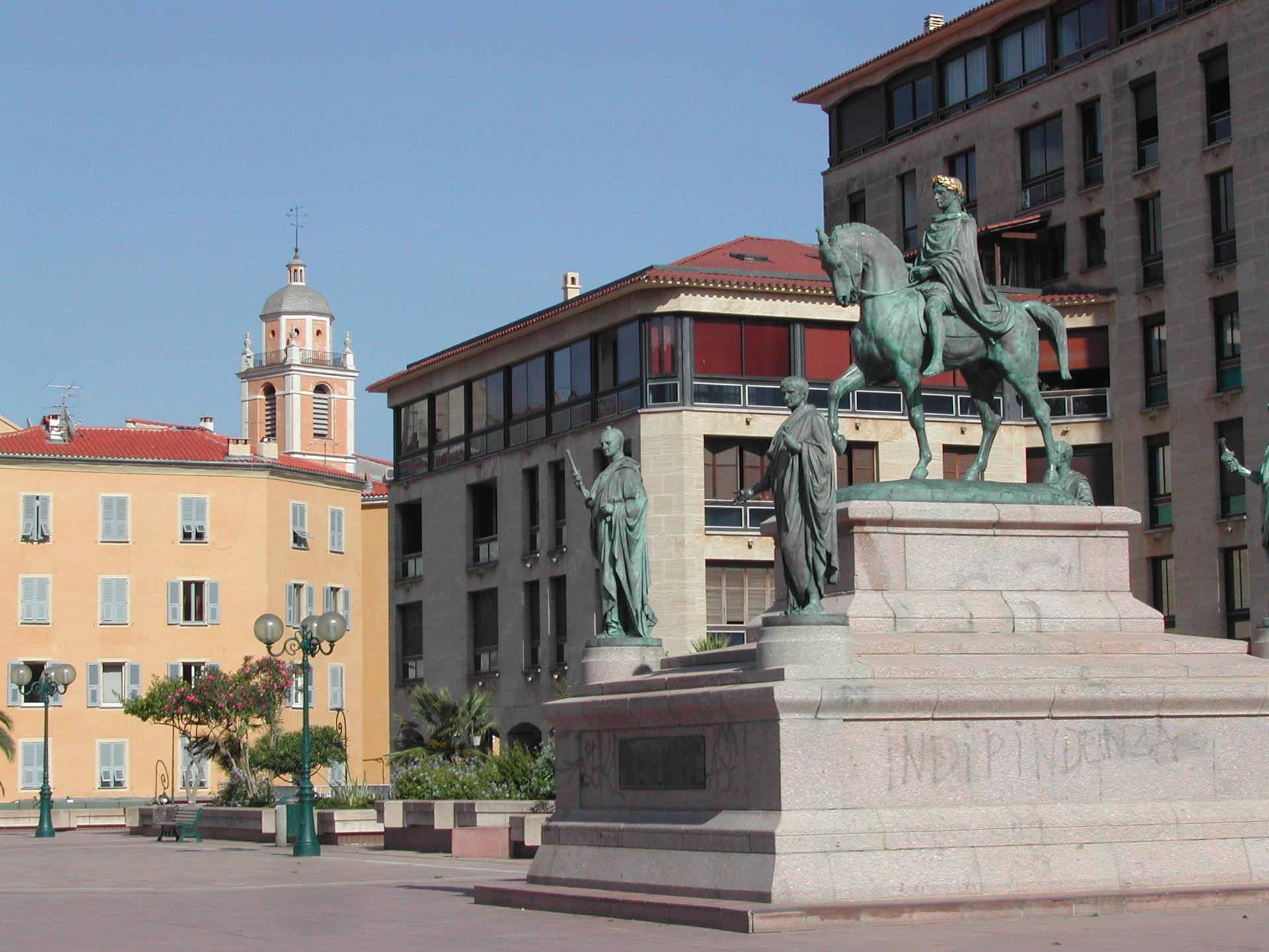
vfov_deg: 20.4
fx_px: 2639
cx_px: 634
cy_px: 476
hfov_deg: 27.0
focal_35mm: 72
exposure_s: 1/180
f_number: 10.4
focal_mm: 15.3
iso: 100
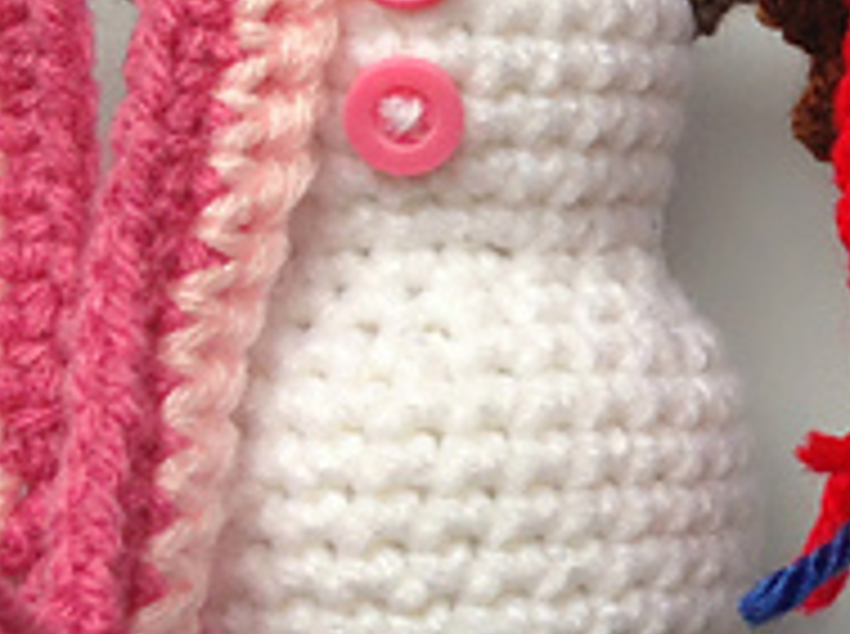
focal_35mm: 112
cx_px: 1250
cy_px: 112
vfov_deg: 13.1
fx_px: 2745
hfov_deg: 16.2
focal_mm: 4.12
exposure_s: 1/30
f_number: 2.4
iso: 50
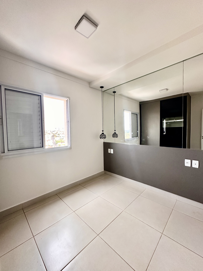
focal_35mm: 14
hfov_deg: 85.7
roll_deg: +0.6
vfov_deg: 102.1
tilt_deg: -2.2
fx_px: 109
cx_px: 102
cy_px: 136
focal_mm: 2.22
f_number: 2.2
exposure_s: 1/60
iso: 320
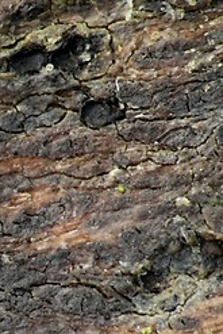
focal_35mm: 1224
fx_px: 11356
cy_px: 94
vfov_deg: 1.7
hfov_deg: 1.1
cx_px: -135
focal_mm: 88.8
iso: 100
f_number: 11
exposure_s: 1/6
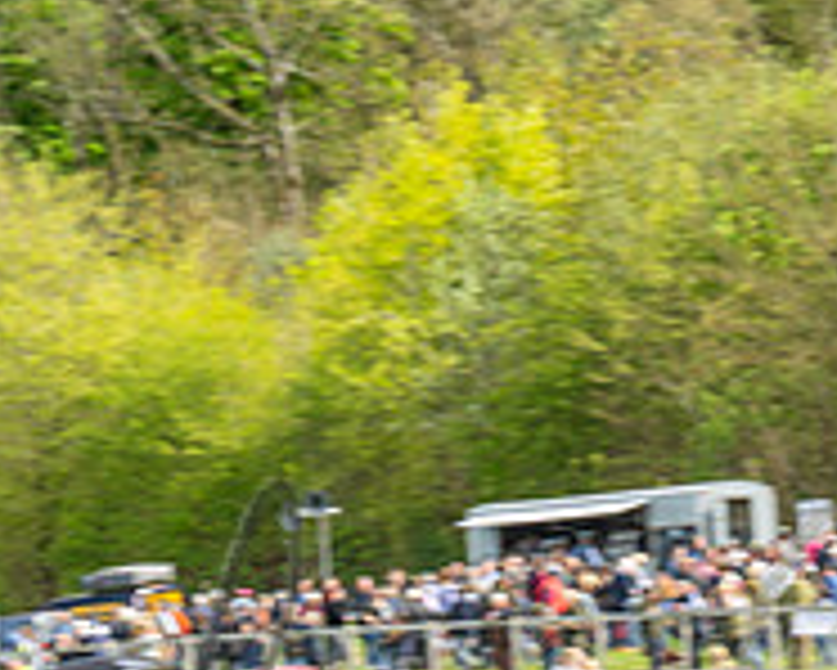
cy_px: 854
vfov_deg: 4.0
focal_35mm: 387
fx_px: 9592
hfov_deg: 5.0
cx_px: 656
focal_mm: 86
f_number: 9
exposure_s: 1/160
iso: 100
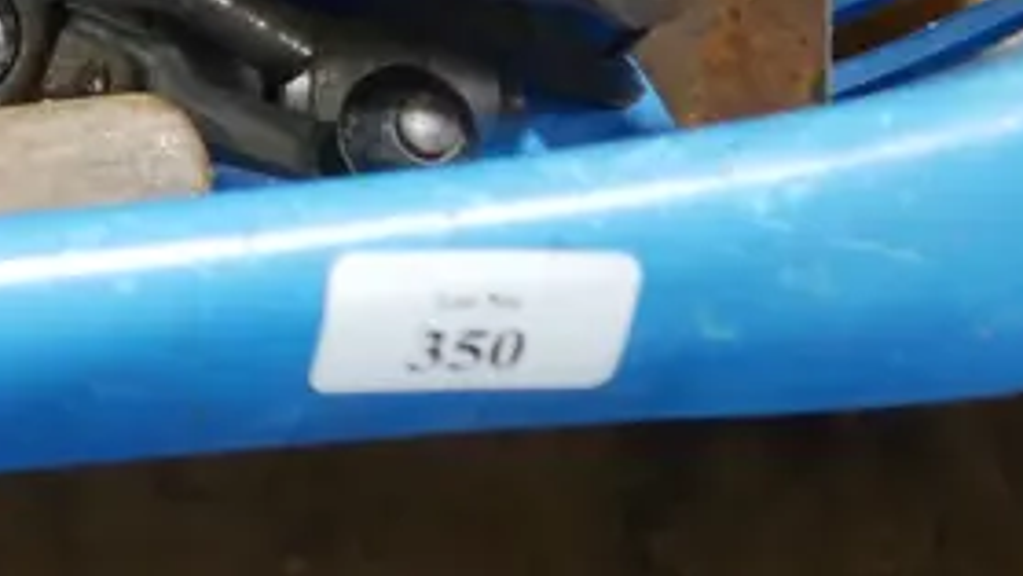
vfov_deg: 8.7
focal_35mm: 128
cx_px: -601
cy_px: -765
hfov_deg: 15.2
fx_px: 3472
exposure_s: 1/60
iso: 640
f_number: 3.6
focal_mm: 16
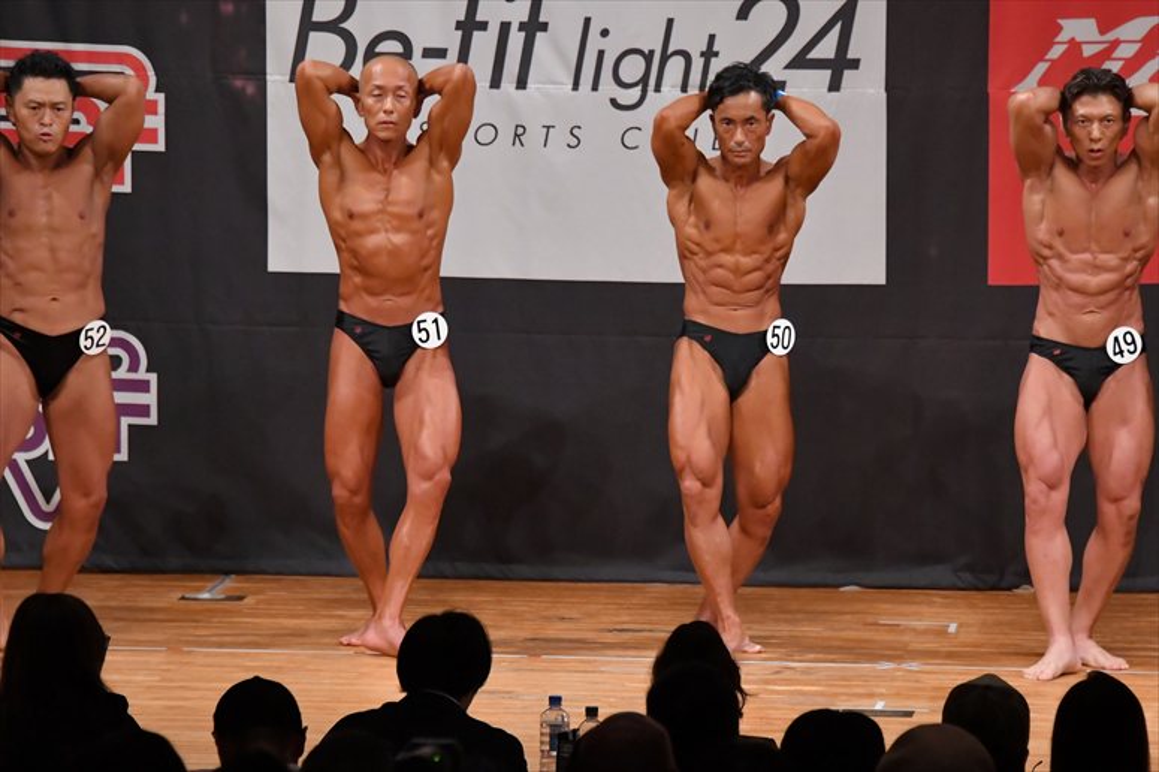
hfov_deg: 7.6
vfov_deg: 5.1
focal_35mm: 270
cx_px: 580
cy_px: 386
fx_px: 8688
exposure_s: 1/400
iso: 6400
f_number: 5.6
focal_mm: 180
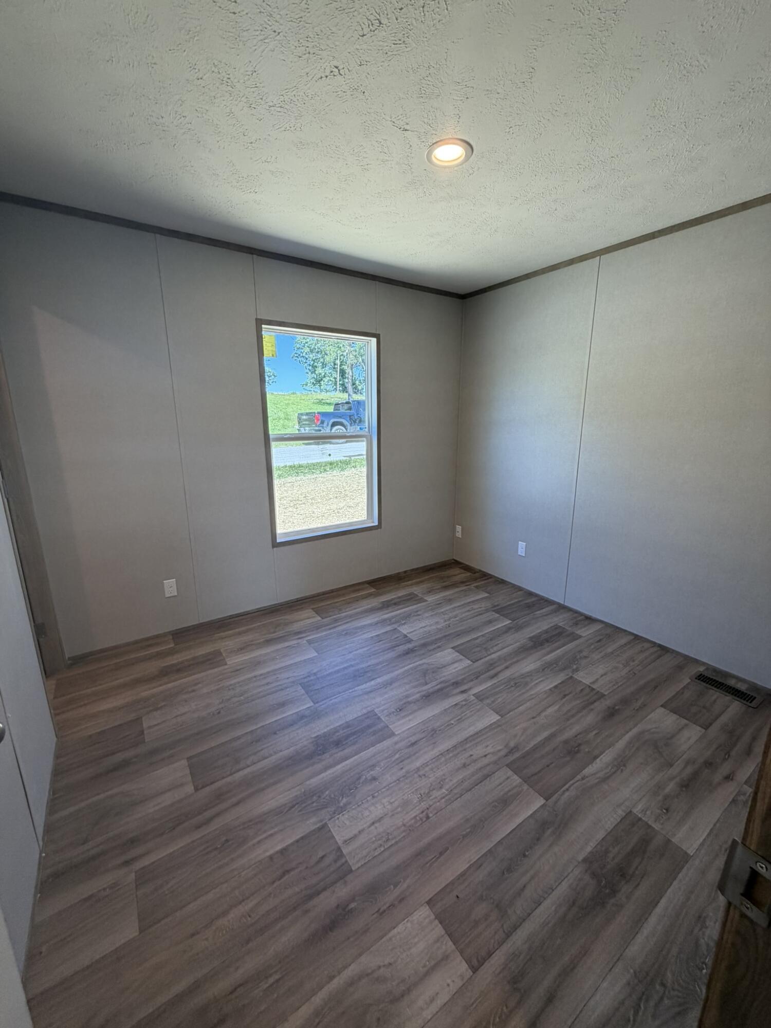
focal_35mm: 14
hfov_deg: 85.7
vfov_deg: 102.1
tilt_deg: -13.0
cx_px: 386
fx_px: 416
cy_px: 514
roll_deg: +0.2
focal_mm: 2.22
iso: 125
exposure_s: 1/120
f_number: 2.2
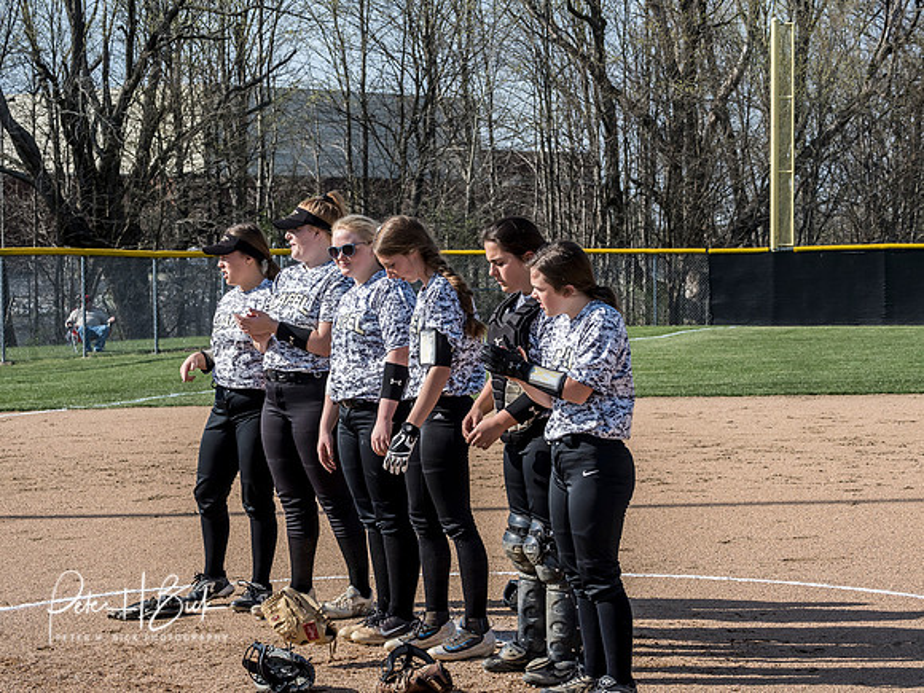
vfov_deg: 14.0
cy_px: 346
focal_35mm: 106
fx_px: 2829
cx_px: 462
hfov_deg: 18.5
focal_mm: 53
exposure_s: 1/1000
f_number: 6.3
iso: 400
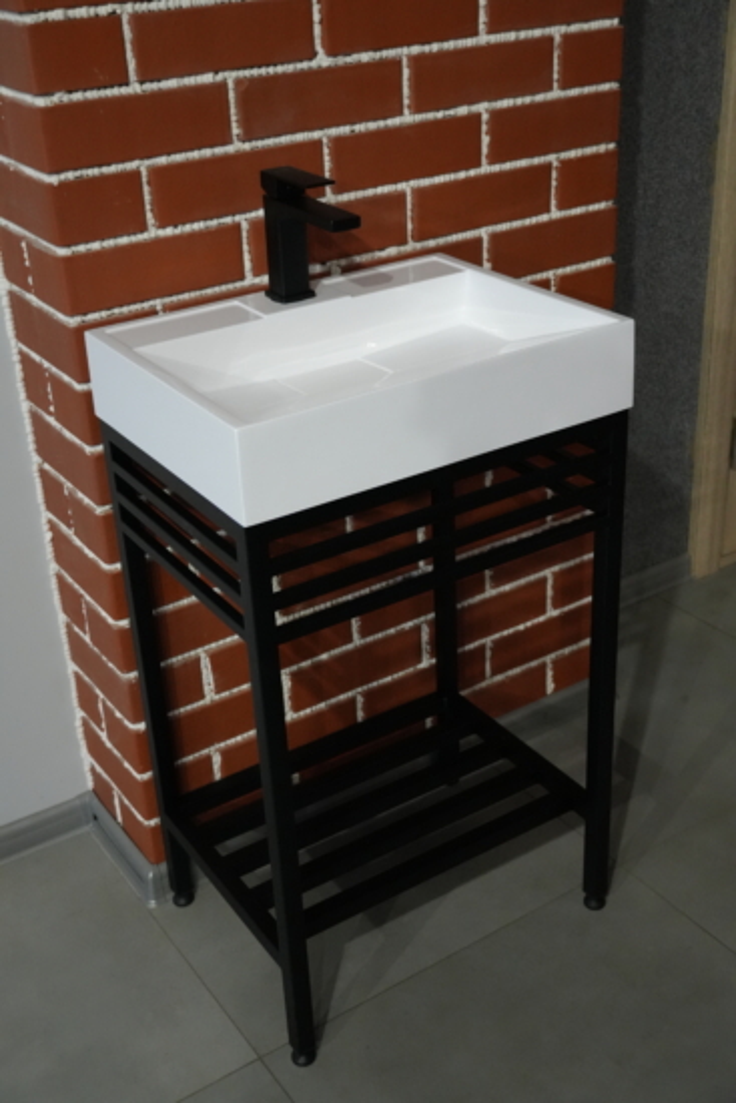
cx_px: 368
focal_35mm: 45
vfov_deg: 43.6
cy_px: 552
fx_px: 1379
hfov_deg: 29.9
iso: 3200
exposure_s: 1/125
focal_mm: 30
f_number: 4.5
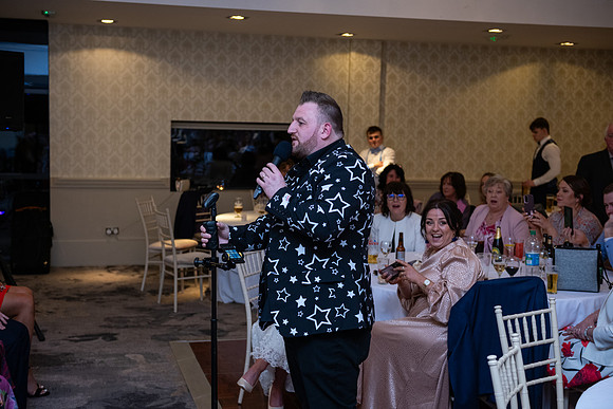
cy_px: 204
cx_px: 306
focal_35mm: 52
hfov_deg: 38.2
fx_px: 886
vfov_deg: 26.0
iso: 1000
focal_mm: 52
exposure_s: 1/160
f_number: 3.5
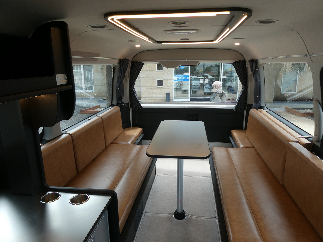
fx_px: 224
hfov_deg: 71.6
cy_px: 121
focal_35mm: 24
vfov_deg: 56.8
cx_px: 162
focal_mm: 4.3
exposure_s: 1/60
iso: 80
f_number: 3.3
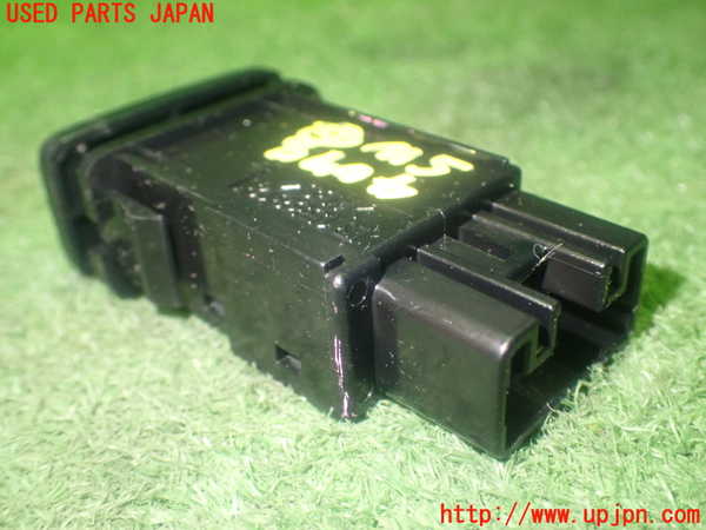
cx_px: 353
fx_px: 775
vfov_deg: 37.7
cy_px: 265
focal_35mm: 38
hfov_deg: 49.0
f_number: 2.7
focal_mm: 6.83
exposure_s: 1/25
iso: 800
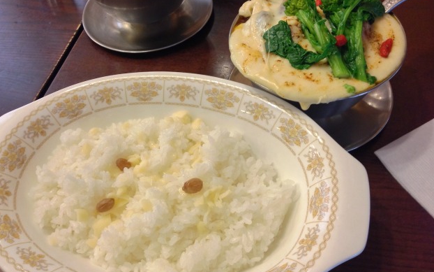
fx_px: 426
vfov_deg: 35.4
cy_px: 136
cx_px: 218
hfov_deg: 54.0
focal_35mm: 36
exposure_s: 1/20
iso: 250
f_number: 2.4
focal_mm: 4.13
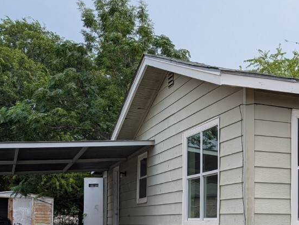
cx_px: 347
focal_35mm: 63
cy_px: 217
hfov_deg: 27.5
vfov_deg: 22.6
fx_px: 545
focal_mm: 6.9
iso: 22
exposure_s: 1/620
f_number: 1.68
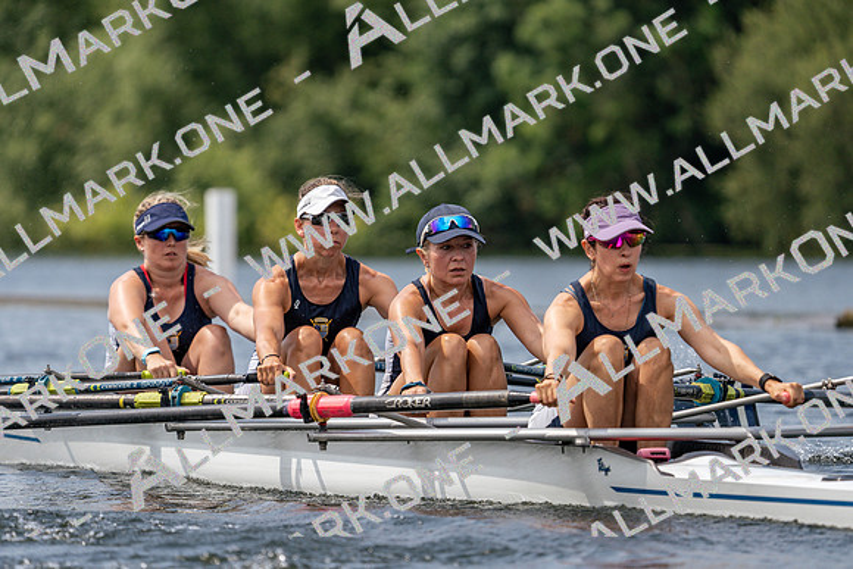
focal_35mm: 400
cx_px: 426
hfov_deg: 5.2
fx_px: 9480
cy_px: 284
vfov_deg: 3.4
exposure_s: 1/1600
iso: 320
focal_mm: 400
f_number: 6.3
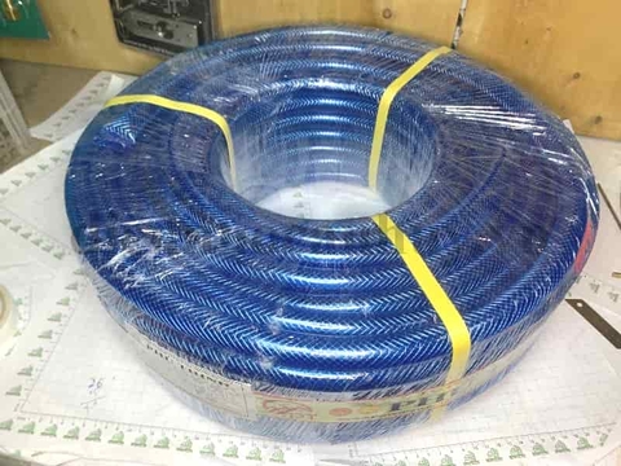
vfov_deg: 53.1
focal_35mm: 26
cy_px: 233
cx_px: 310
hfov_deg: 67.3
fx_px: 466
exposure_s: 1/100
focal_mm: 4.25
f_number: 1.8
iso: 64
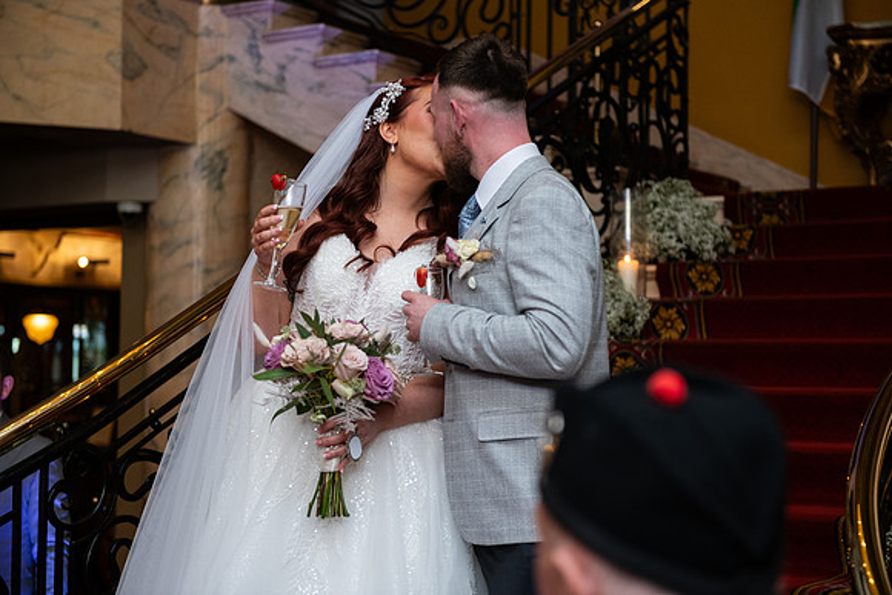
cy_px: 298
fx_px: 1735
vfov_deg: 19.5
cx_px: 446
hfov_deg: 28.8
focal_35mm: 70
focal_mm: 70
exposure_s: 1/160
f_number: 3.5
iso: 640
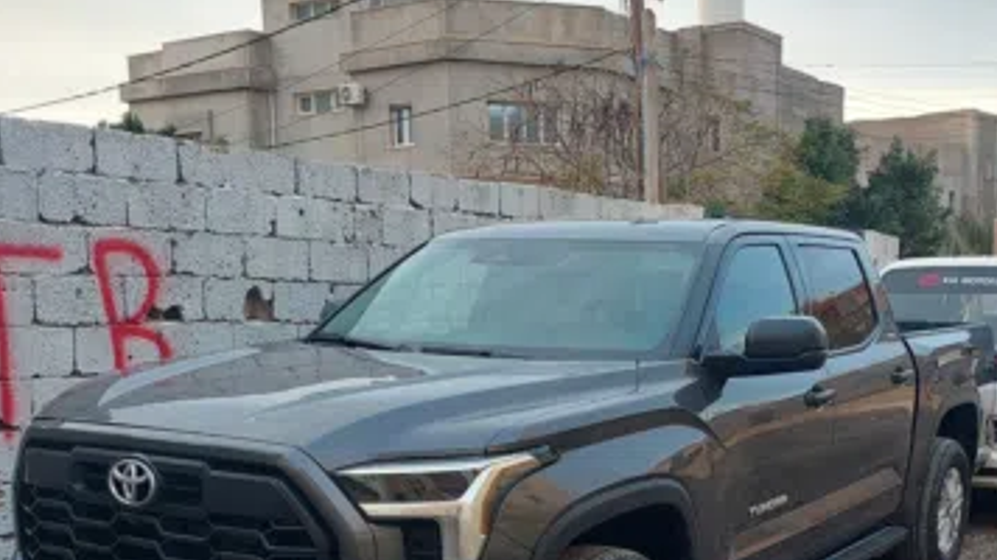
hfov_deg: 45.1
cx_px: 625
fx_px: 1189
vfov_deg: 25.9
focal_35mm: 45
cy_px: 468
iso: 40
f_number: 1.8
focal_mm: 5.06
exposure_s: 1/50
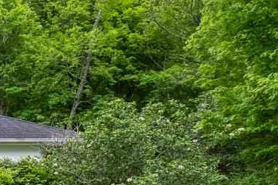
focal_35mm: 92
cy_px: 249
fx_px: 711
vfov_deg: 14.2
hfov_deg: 16.2
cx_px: -304
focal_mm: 13.9
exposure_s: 1/180
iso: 500
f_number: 9
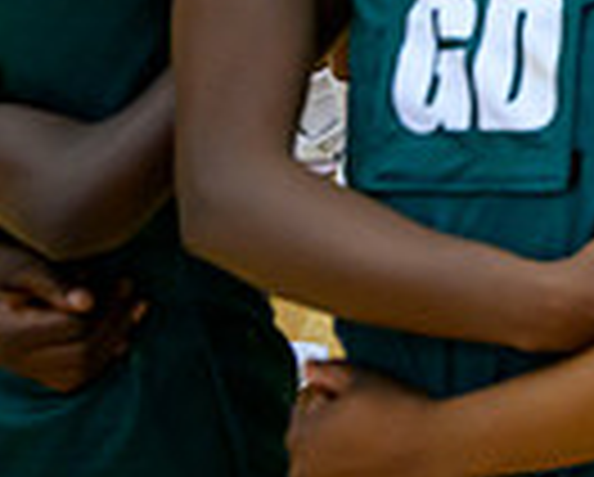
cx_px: 1120
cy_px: -371
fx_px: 1743
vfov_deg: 13.9
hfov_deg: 15.9
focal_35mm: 99
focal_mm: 24
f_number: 3.2
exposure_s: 1/1000
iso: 4000
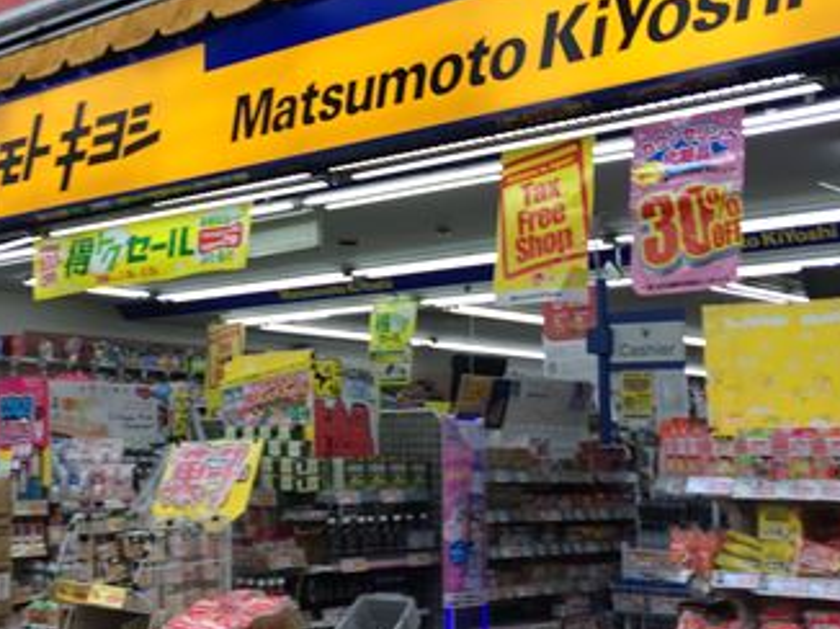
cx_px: 397
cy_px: 273
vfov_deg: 25.6
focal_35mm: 57
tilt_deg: +6.0
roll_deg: -0.2
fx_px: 1382
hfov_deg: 33.8
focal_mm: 4.15
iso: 32
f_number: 2.2
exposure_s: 1/155
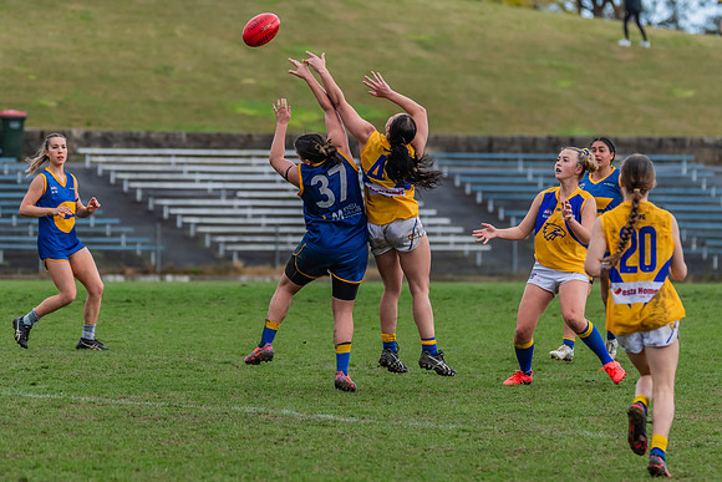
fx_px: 7369
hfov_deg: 5.6
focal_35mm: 367
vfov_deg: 3.7
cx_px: 424
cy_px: 170
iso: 1000
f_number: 5.6
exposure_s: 1/1250
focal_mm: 280
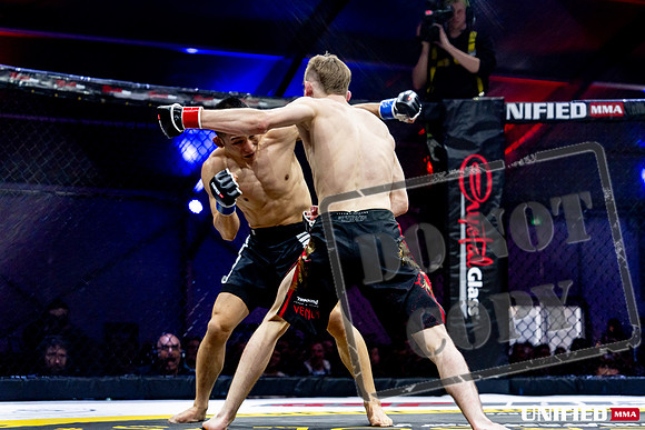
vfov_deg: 17.3
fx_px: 1418
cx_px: 364
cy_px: 187
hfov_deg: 25.6
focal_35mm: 79
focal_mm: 70
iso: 3200
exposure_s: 1/1250
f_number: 2.8
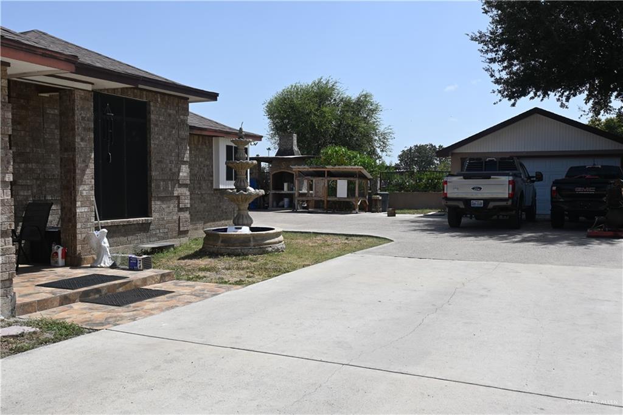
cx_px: 312
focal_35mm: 32
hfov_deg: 58.4
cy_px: 208
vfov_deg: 40.8
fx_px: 558
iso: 100
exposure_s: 1/400
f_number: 7.1
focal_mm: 21.5
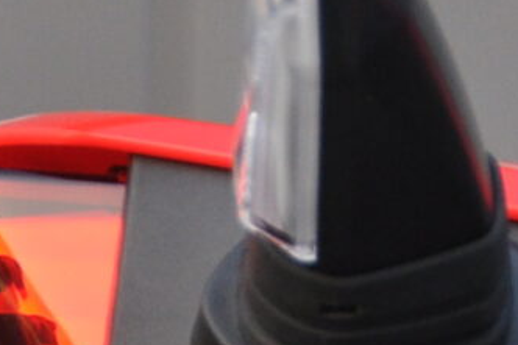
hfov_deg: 2.2
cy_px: 957
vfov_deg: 1.4
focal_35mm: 948
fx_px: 13633
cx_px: 201
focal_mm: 82
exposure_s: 1/100
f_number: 5
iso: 400
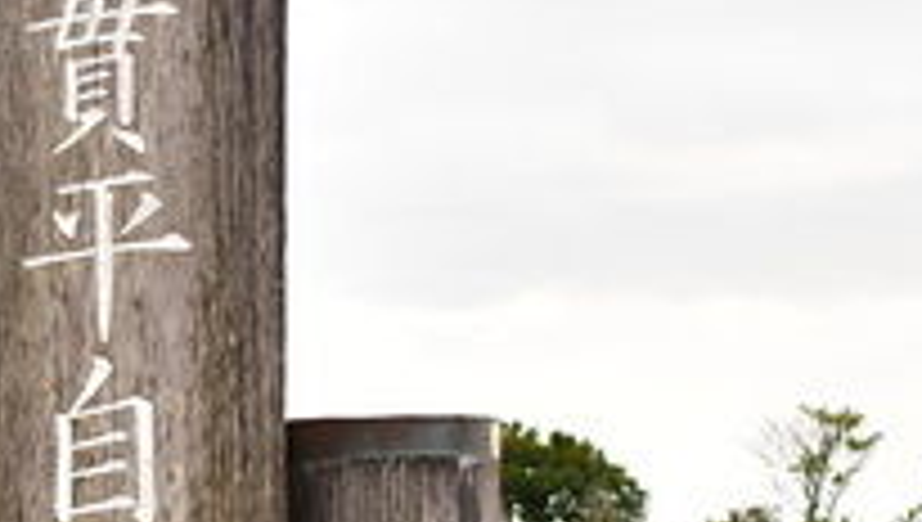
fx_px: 4578
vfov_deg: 6.5
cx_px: -430
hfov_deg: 11.1
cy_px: 592
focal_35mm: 187
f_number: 3.5
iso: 800
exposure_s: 1/1250
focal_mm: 30
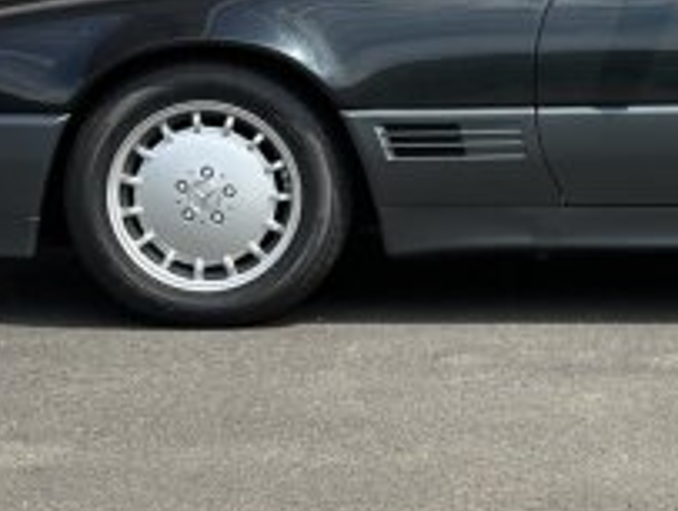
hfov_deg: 12.8
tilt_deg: -5.1
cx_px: 761
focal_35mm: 151
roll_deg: -0.4
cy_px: 127
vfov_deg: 9.8
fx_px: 2963
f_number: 1.78
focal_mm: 6.86
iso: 80
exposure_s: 1/2732
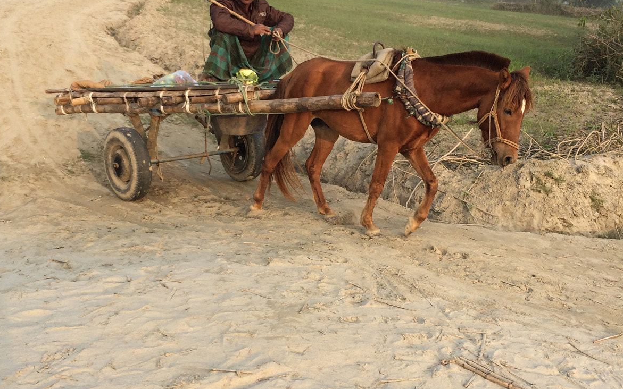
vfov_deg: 30.5
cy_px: 215
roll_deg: -6.2
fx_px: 713
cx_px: 307
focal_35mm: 42
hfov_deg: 47.2
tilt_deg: -19.1
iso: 32
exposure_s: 1/641
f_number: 2.2
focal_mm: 4.15
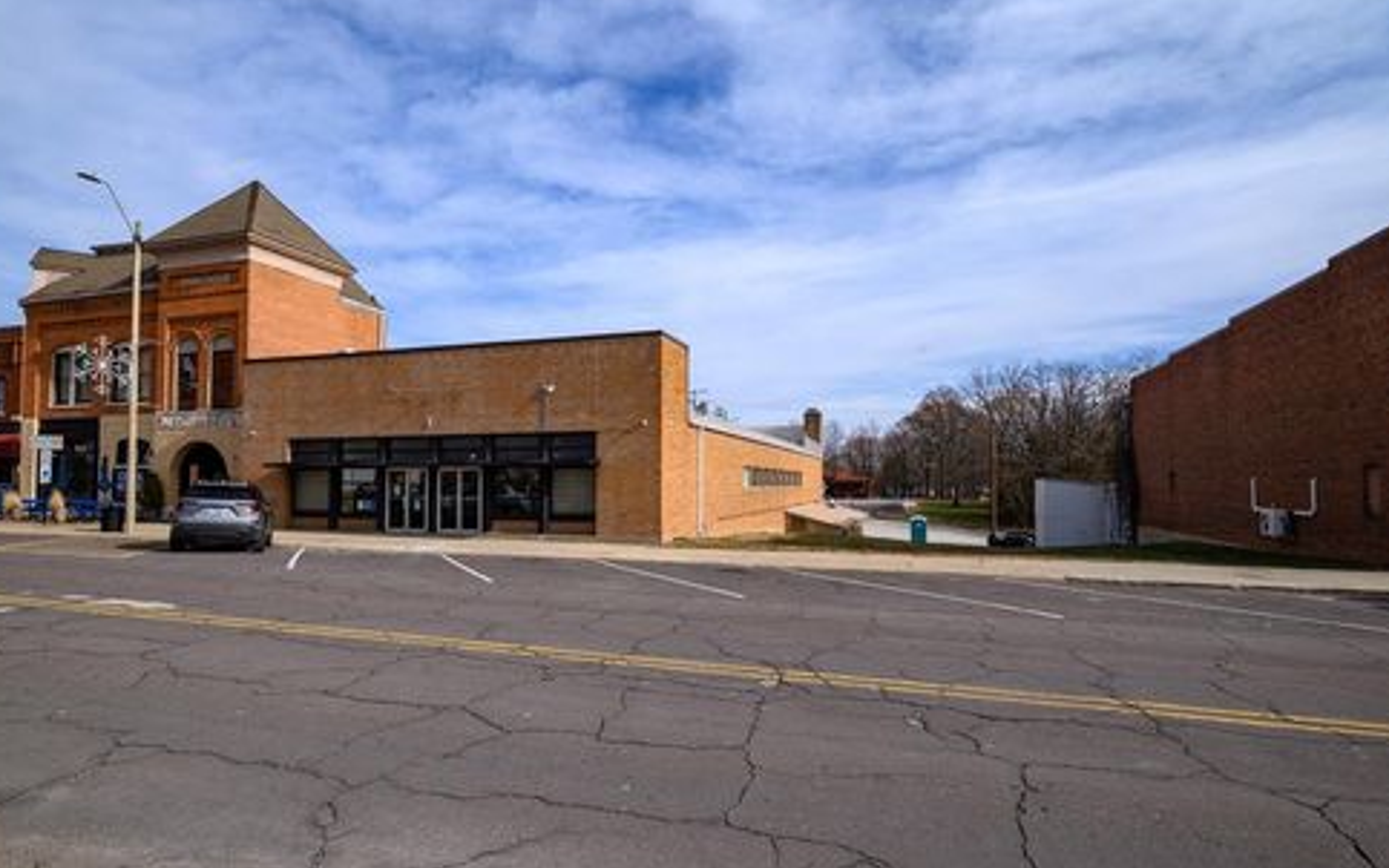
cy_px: 453
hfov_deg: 88.0
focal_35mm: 19
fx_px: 719
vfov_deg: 62.2
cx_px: 679
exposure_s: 1/250
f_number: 10
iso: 100
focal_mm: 18
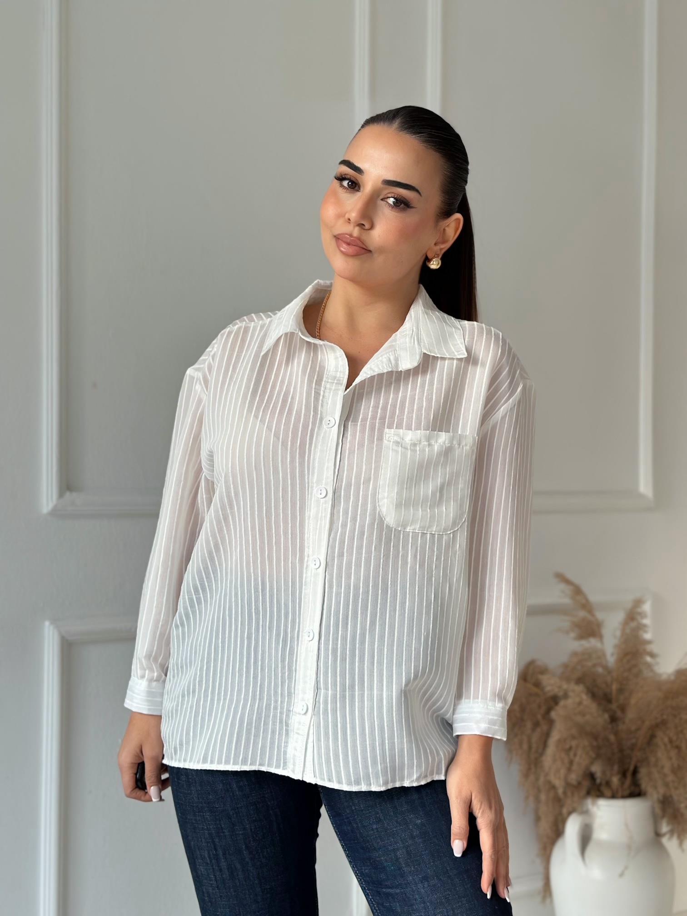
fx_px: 1270
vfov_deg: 39.7
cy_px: 458
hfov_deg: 30.3
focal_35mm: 48
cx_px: 344
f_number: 1.78
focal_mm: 6.86
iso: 160
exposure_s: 1/60
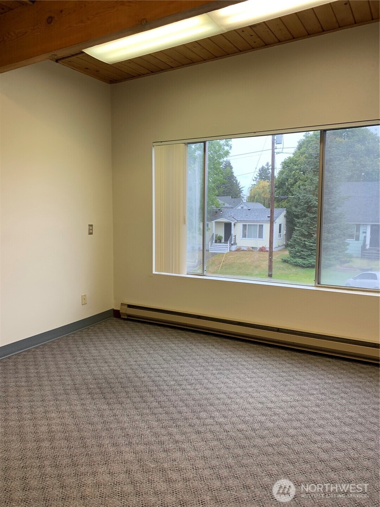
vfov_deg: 67.3
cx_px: 190
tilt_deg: -5.7
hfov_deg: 53.1
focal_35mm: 26
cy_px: 254
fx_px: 381
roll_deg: +0.9
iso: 64
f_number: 1.8
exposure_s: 1/60
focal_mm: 4.25
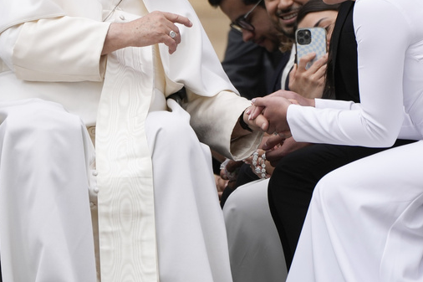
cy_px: 69
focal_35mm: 1002
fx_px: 11769
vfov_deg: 1.4
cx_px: 217
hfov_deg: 2.1
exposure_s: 1/1600
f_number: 5.6
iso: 400
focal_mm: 330
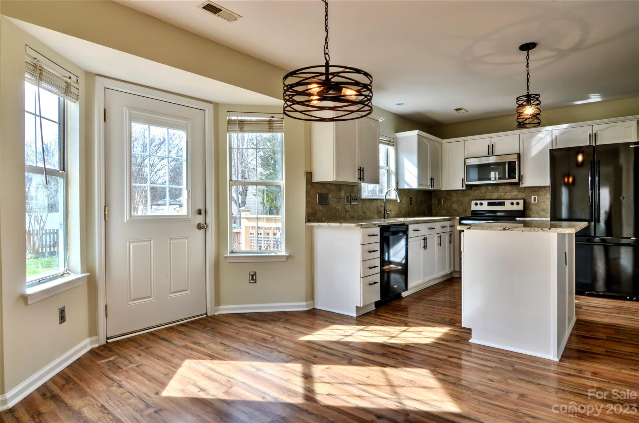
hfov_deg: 85.5
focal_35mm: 20
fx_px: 345
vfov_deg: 63.0
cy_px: 212
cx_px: 320
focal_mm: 13
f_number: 14
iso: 200
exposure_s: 1/8
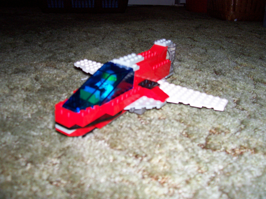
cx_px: 133
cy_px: 100
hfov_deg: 54.0
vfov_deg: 41.8
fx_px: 261
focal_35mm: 34
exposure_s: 1/112
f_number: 2.7
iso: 140
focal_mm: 5.6
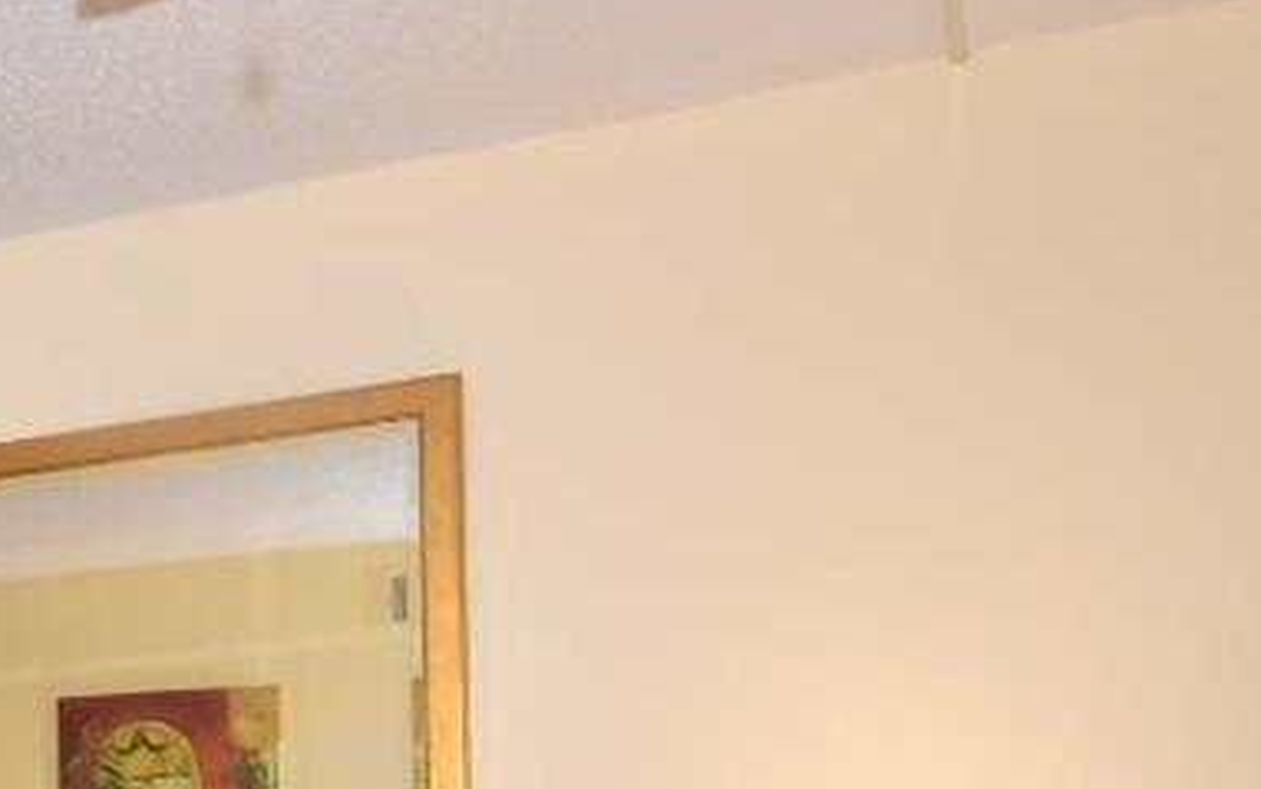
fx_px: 2200
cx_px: -548
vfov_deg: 19.2
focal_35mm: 64
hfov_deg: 25.4
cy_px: 938
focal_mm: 10
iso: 400
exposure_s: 1/60.2
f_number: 4.5
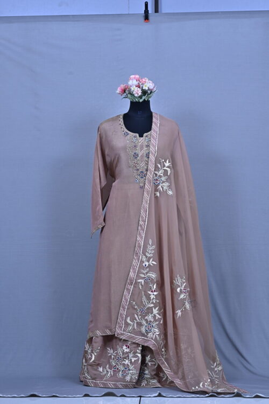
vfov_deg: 23.9
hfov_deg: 16.1
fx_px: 953
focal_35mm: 85
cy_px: 202
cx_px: 134
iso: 32
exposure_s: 1/125
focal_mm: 85
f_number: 8
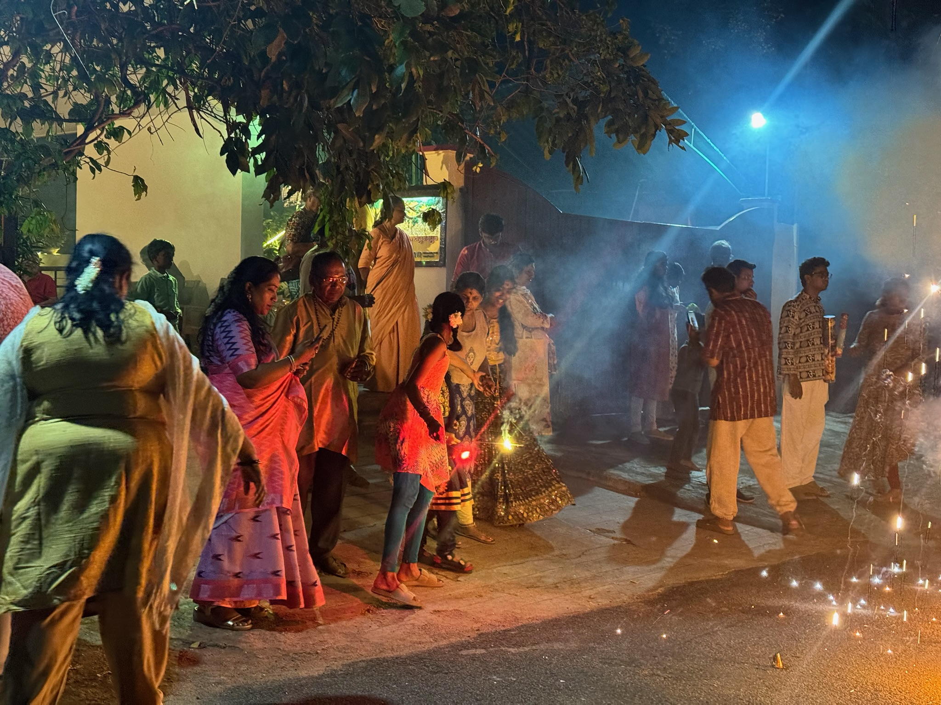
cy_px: 352
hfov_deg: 39.7
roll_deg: -1.0
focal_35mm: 48
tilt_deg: -0.6
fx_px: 1305
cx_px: 470
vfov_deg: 30.3
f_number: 1.78
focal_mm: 6.76
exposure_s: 1/35
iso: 500
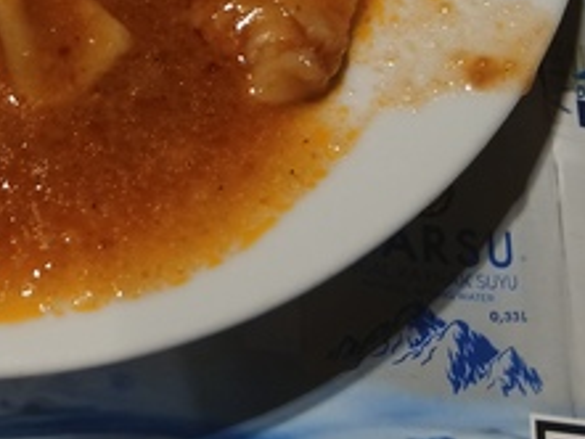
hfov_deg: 22.0
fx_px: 1370
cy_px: -182
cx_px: -148
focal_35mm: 81
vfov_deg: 16.8
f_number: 1.8
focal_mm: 3.98
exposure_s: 1/50
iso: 50
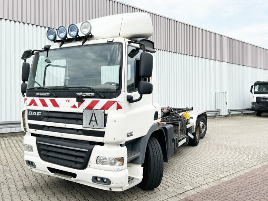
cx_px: 131
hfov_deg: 65.3
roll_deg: +0.2
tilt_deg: -0.8
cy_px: 101
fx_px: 209
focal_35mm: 27
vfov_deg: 51.4
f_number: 1.5
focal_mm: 5.7
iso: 50
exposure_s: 1/3356
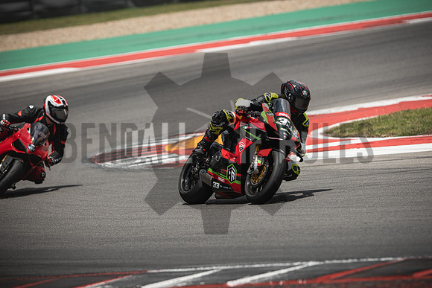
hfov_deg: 6.9
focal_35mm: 300
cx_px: 216
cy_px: 144
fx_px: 3601
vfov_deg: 4.6
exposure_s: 1/2000
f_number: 2.8
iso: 125
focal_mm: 200
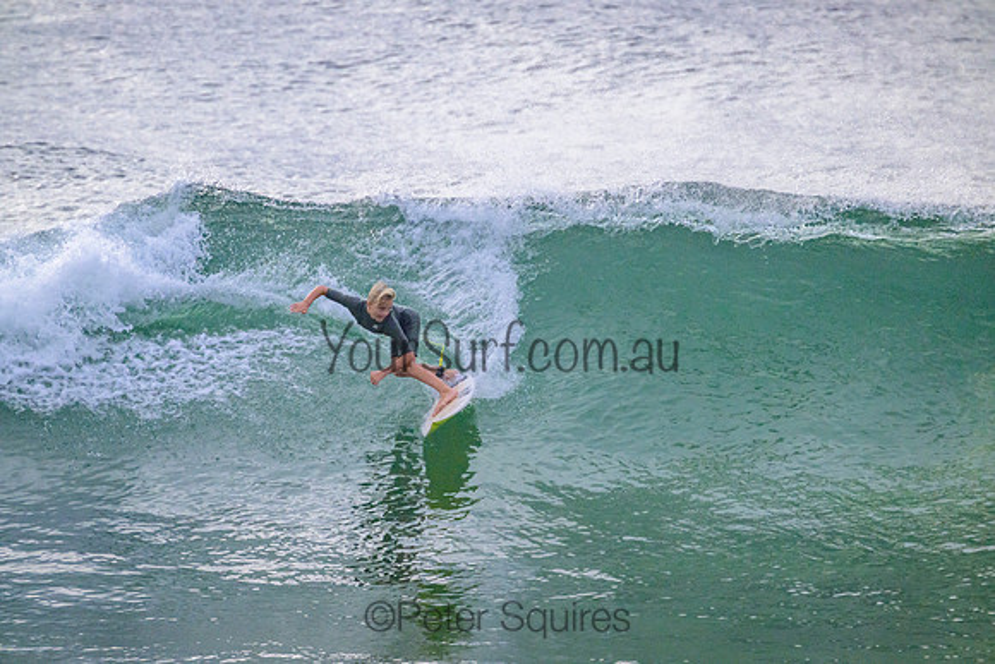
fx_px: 22115
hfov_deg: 2.6
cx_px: 498
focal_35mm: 800
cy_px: 332
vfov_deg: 1.7
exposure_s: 1/2000
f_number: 11
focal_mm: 800
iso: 2800
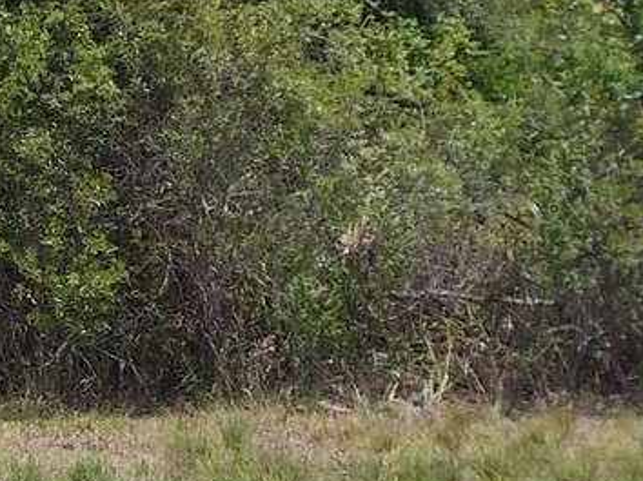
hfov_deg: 21.6
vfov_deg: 17.5
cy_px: 216
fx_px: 1559
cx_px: -136
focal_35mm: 84
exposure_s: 1/800
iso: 80
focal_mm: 4.1
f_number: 3.3
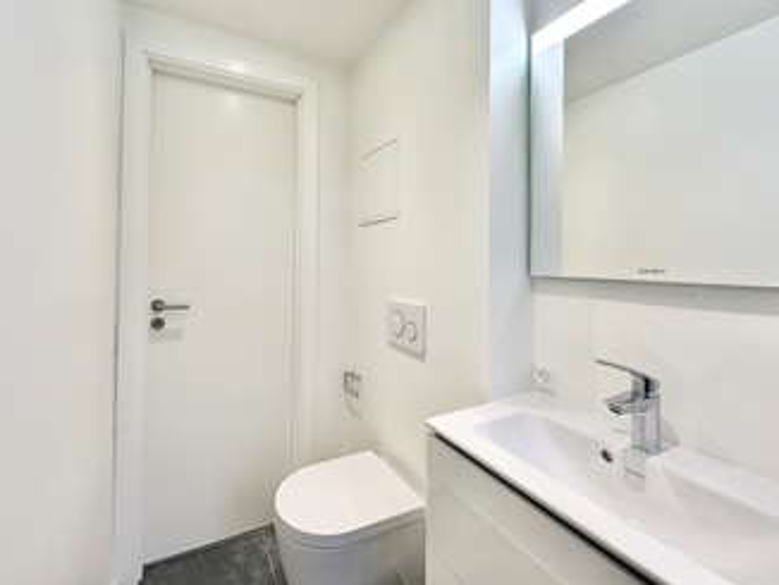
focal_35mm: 16
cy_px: 258
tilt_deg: +0.7
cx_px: 364
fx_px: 360
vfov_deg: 77.9
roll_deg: -0.9
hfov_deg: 94.3
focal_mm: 2.22
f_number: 2.2
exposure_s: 1/100
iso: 80
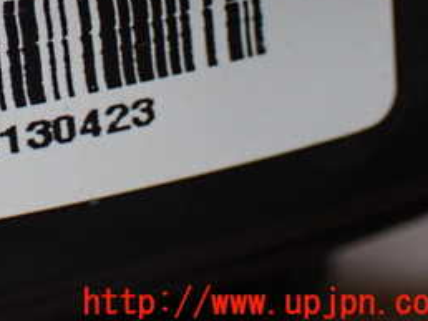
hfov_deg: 14.3
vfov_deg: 10.8
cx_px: -40
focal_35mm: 135
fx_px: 1668
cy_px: -50
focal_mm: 10.35
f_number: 3.5
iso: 800
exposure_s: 1/250
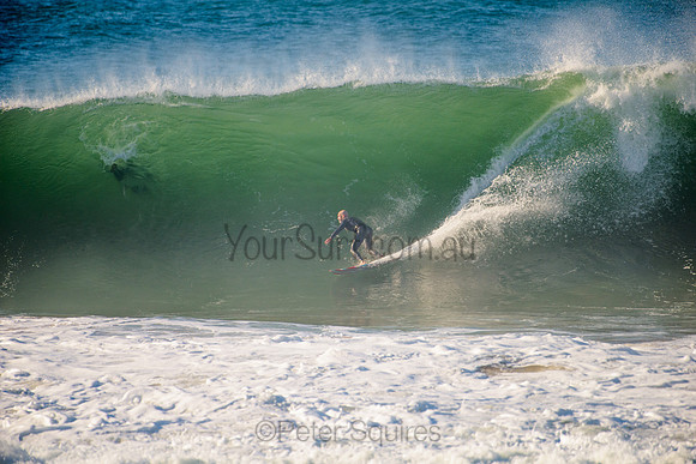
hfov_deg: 4.1
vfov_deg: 2.8
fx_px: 9668
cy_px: 232
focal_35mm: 500
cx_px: 348
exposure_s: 1/1600
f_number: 5.6
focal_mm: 500
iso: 200
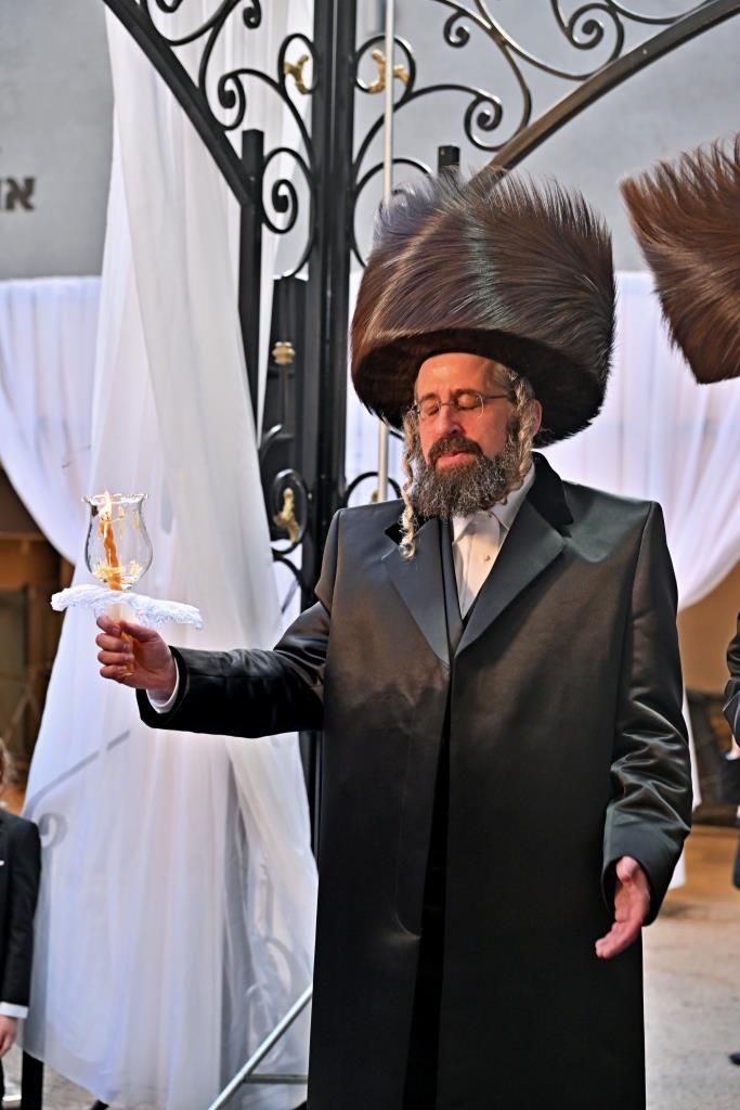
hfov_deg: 21.9
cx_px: 370
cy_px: 555
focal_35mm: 62
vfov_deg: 32.4
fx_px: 1911
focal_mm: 62
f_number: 4
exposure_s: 1/200
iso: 500
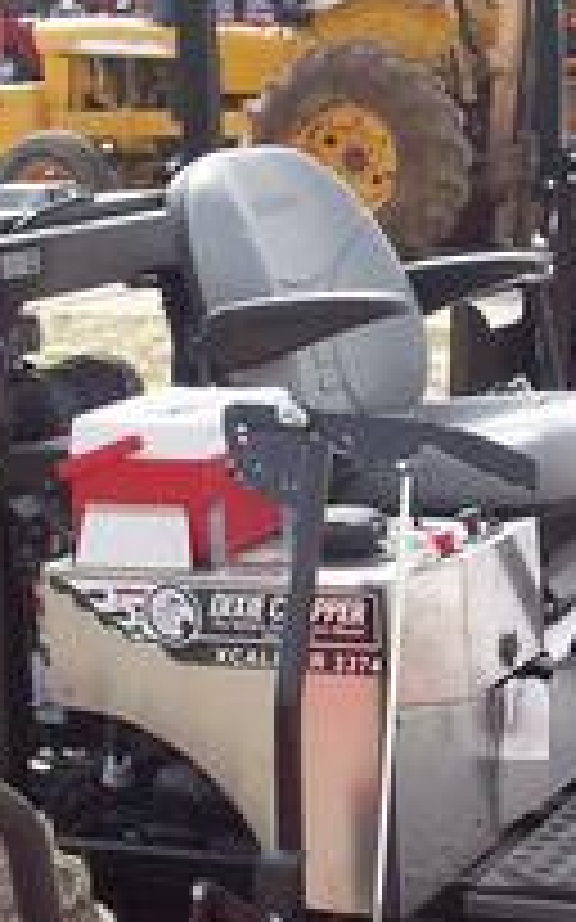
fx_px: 2614
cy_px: 544
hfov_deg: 12.5
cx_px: 477
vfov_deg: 20.0
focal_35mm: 104
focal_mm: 6.2
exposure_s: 1/676
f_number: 5.6
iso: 200
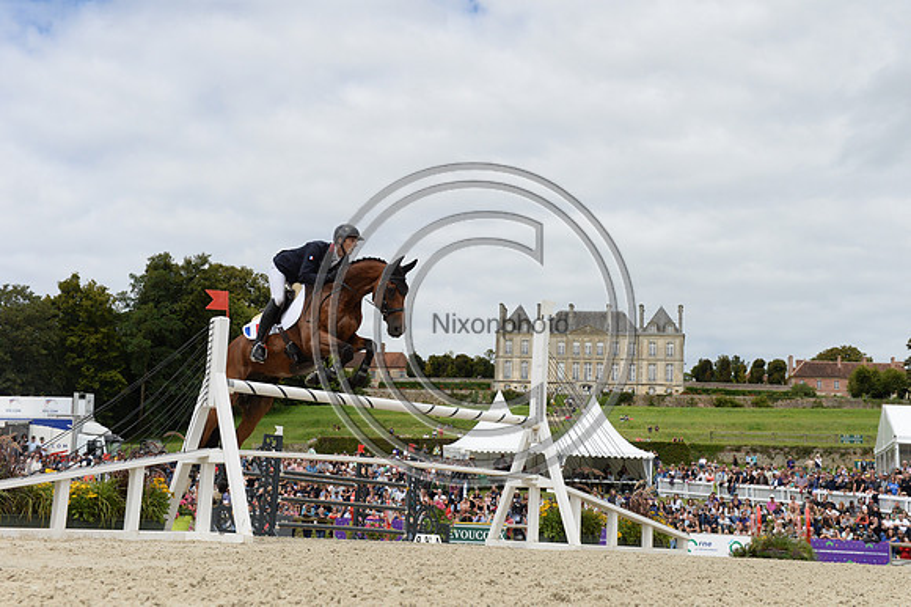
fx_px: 1265
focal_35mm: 50
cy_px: 304
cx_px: 456
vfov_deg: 27.0
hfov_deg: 39.6
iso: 1250
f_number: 9
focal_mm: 50
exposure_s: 1/3200
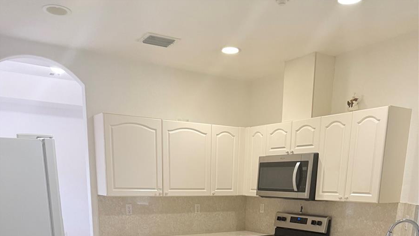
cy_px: 280
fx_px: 389
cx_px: 209
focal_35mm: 35
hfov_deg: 56.6
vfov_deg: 29.3
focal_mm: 6.76
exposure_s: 1/60
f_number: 1.78
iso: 250
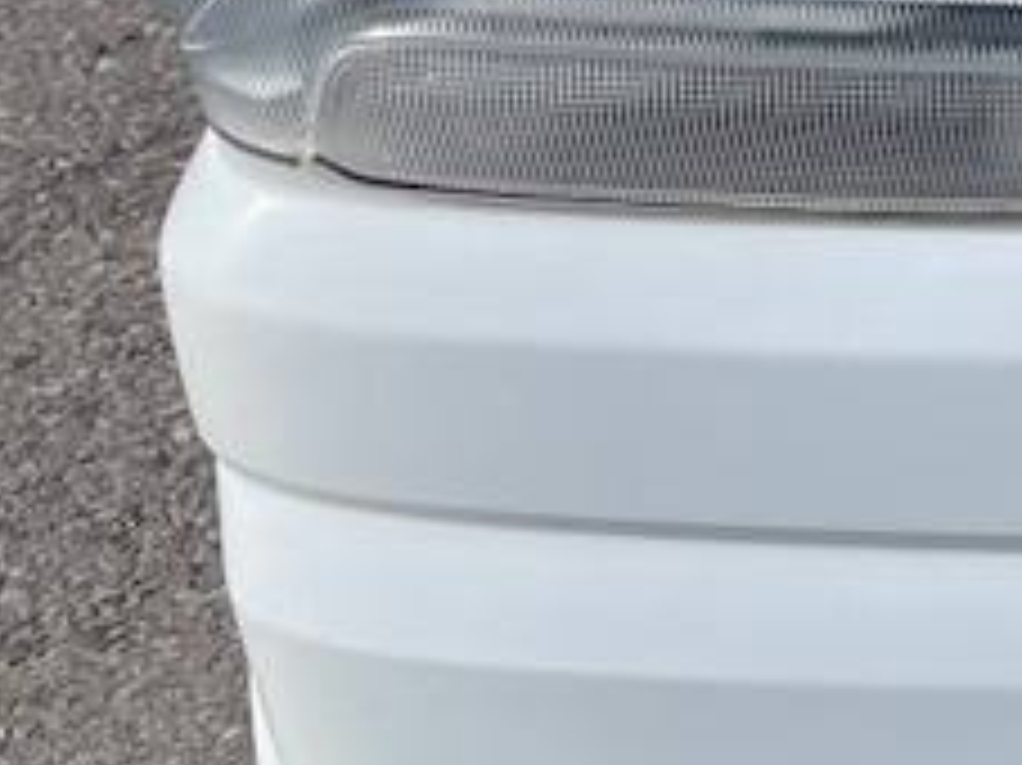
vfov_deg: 10.4
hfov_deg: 11.6
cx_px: 2409
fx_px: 4161
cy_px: -135
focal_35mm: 141
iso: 32
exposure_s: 1/1493
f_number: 1.6
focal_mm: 5.1
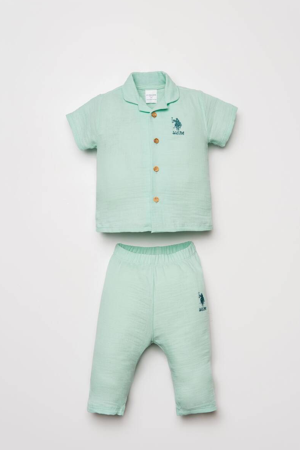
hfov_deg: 29.3
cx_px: 152
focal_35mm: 46
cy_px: 226
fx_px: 575
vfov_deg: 42.7
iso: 125
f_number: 7.1
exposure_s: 1/160
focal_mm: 30
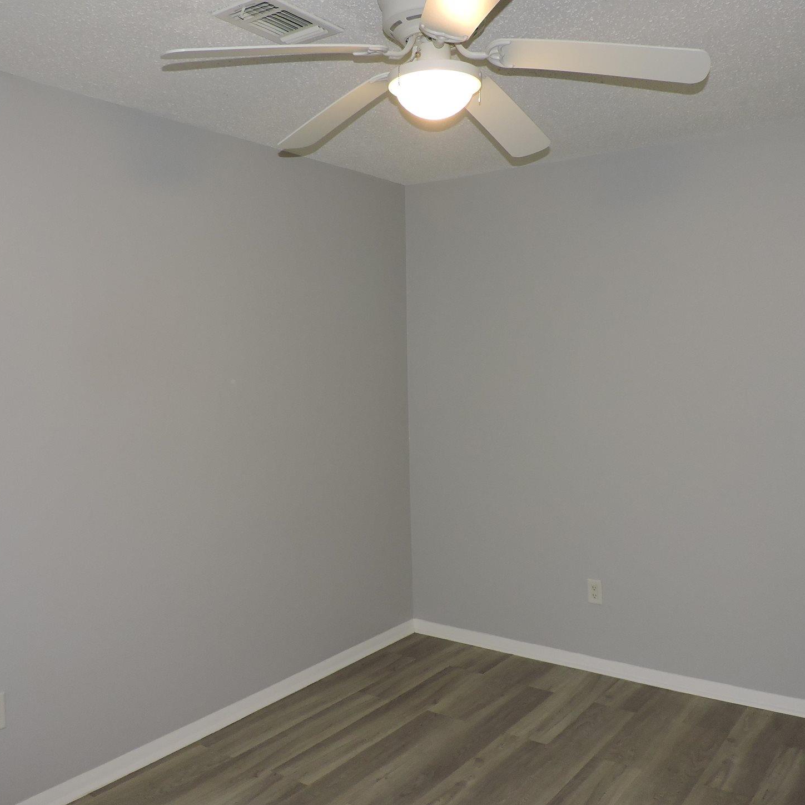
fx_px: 789
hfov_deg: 54.0
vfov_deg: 54.0
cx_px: 419
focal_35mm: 30
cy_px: 391
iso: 200
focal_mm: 4.3
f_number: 3
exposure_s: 1/30
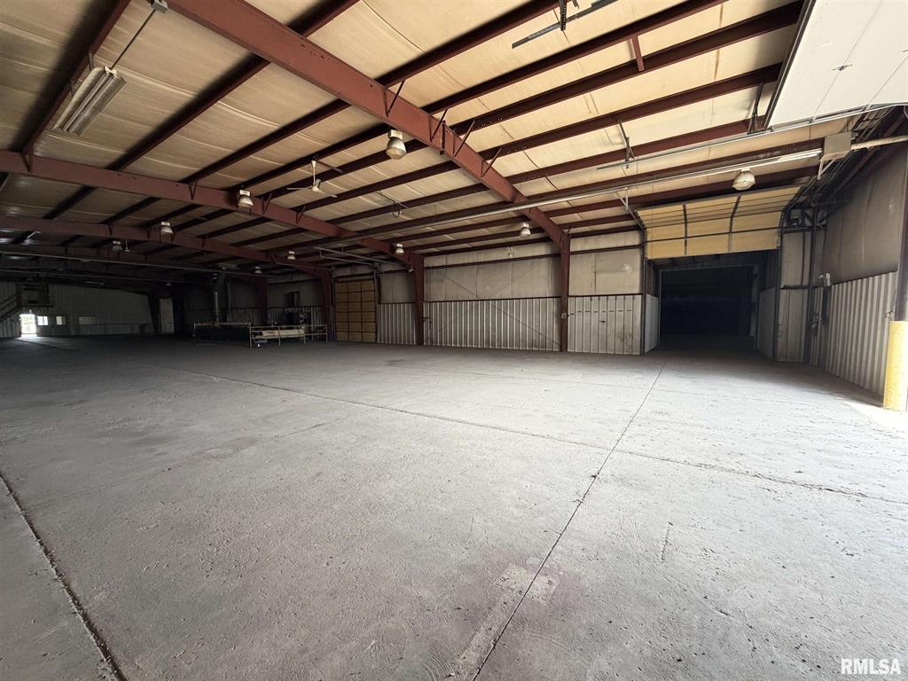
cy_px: 340
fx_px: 367
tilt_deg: -4.1
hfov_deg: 102.1
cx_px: 454
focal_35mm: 14
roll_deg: -0.1
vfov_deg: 85.7
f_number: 2.2
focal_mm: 2.22
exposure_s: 1/91
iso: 320
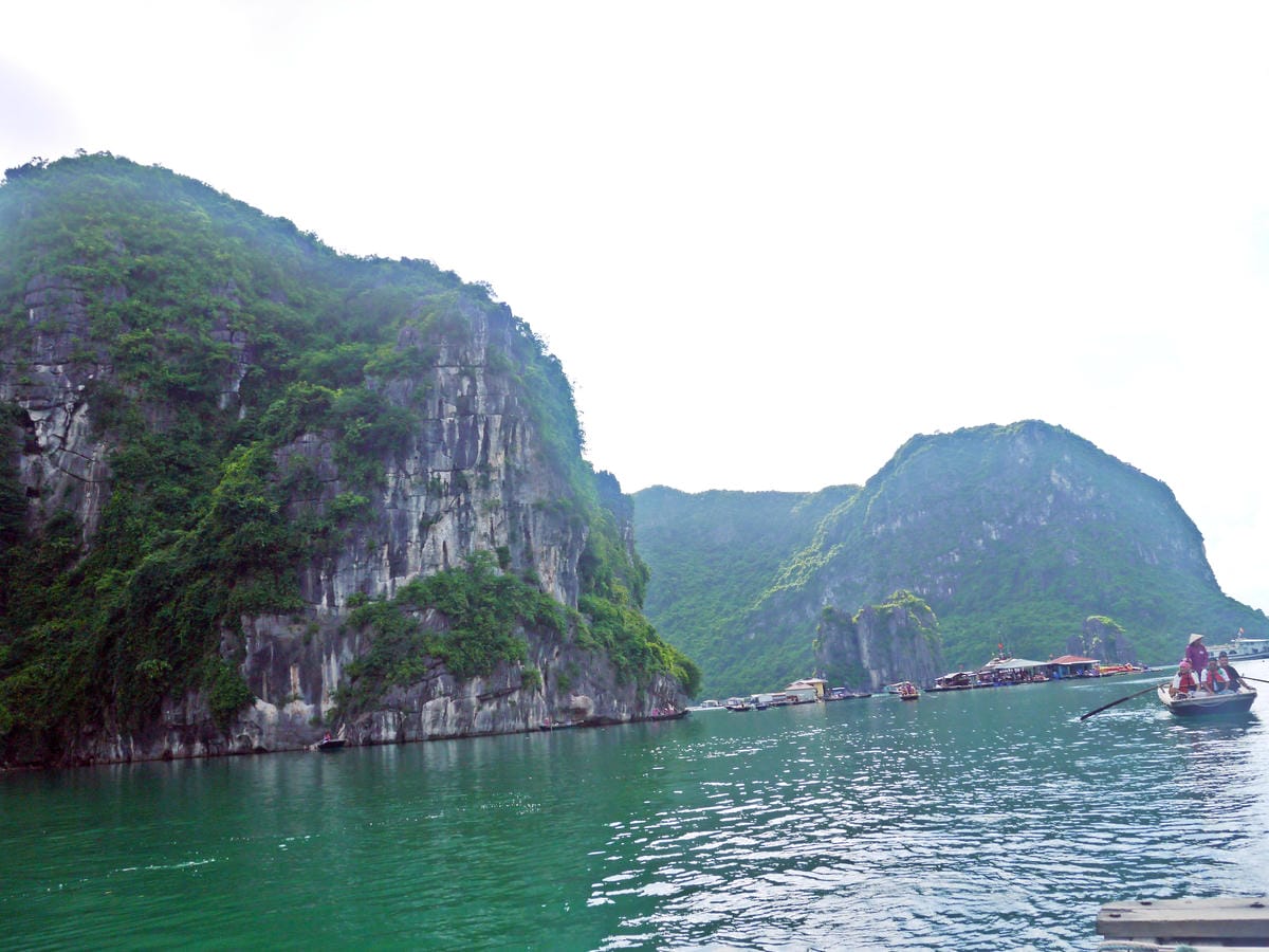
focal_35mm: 28
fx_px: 1026
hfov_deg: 63.4
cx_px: 634
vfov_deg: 49.7
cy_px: 476
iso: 160
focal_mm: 14
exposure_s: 1/400
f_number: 6.3
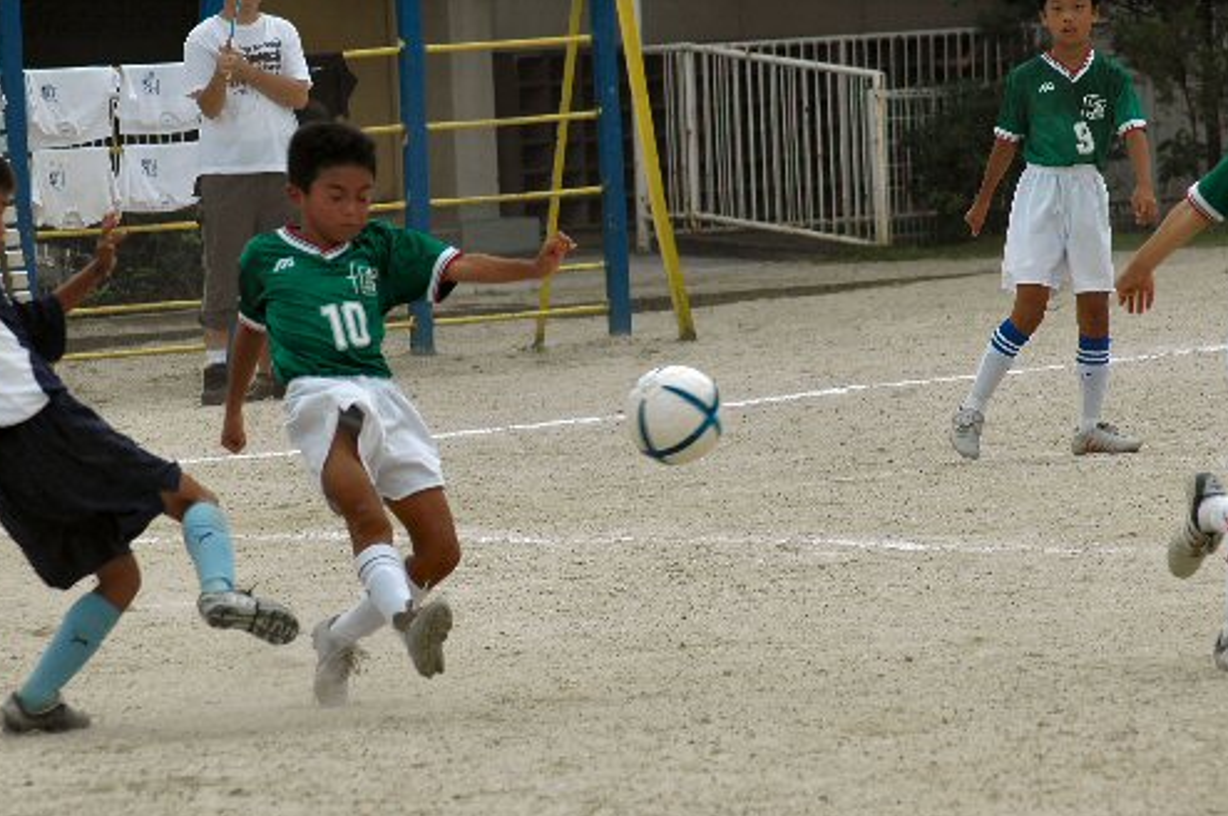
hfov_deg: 8.4
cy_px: 458
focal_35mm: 247
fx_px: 8400
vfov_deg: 5.6
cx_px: 579
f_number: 7.1
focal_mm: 145
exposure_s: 1/800
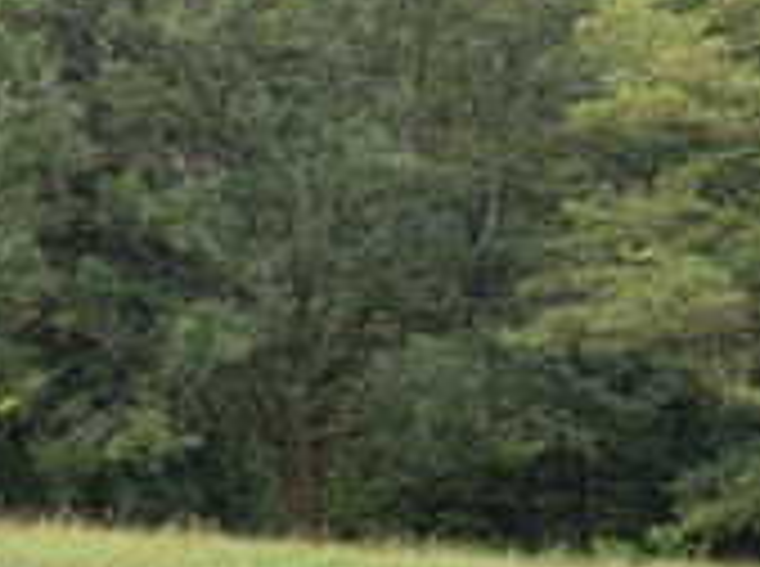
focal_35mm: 180
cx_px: 598
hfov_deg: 11.0
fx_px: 3937
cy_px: -135
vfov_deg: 8.1
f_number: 8
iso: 100
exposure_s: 1/80
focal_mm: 35
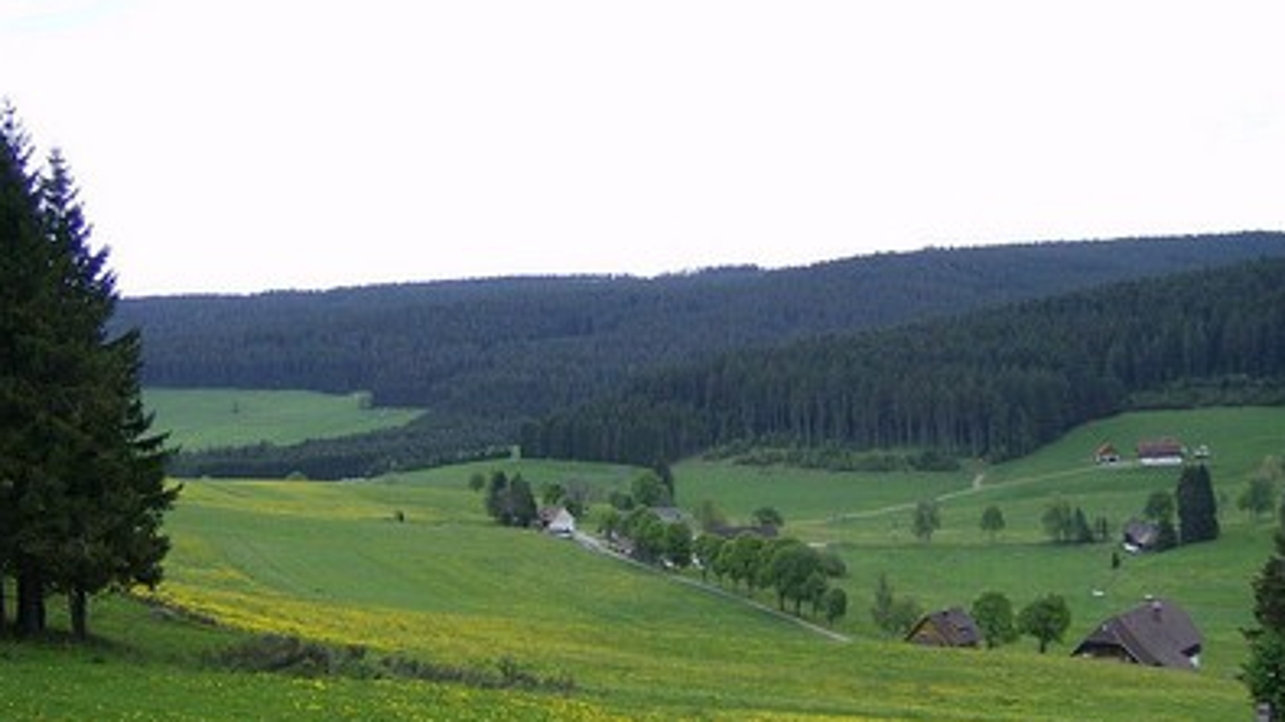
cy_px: 481
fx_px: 1737
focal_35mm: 51
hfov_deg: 40.6
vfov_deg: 23.4
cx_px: 644
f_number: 3.1
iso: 100
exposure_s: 1/407
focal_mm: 7.7
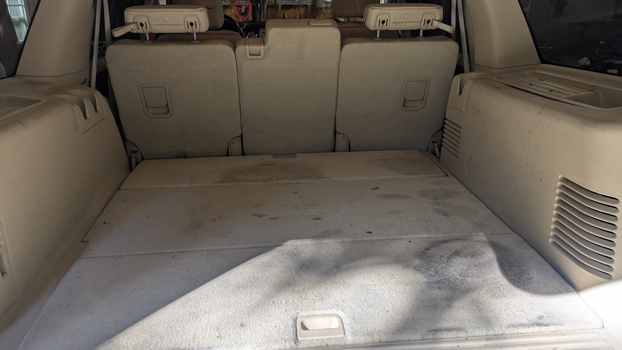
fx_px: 462
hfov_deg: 67.9
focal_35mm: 28
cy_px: 166
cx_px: 313
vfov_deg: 41.5
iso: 31
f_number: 1.89
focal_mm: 5.43
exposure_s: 1/223
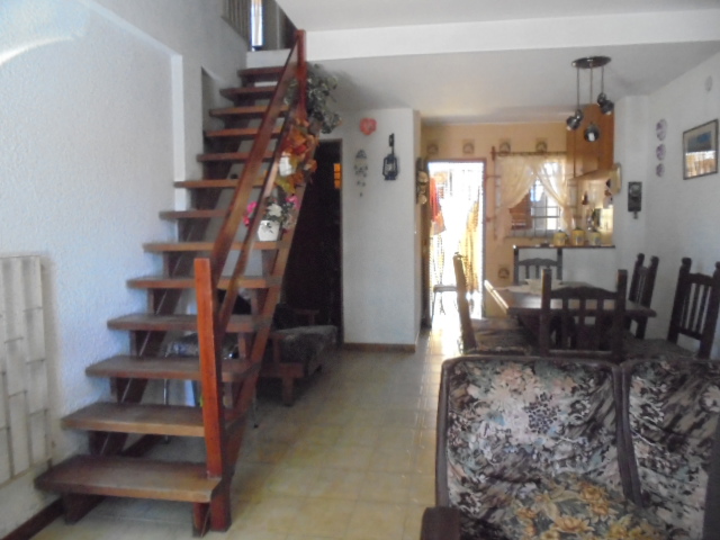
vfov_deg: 53.1
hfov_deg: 67.3
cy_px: 270
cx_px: 360
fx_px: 541
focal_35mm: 26
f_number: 3.5
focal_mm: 4.6
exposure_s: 1/60
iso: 800
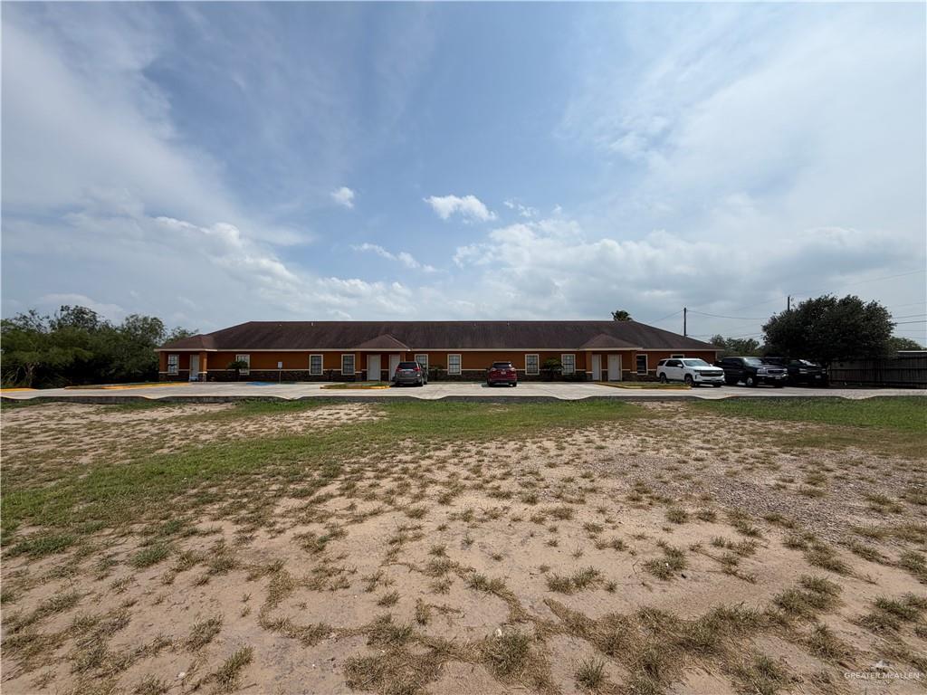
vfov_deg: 85.7
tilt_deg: +3.6
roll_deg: +0.2
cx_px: 464
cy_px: 348
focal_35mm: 14
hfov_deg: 102.1
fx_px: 375
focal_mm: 2.22
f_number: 2.2
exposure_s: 1/2237
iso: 20
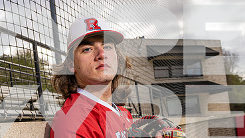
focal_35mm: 51
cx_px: 93
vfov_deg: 23.0
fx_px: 331
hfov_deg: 40.3
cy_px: 120
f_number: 6.3
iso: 100
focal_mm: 31
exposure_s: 1/250
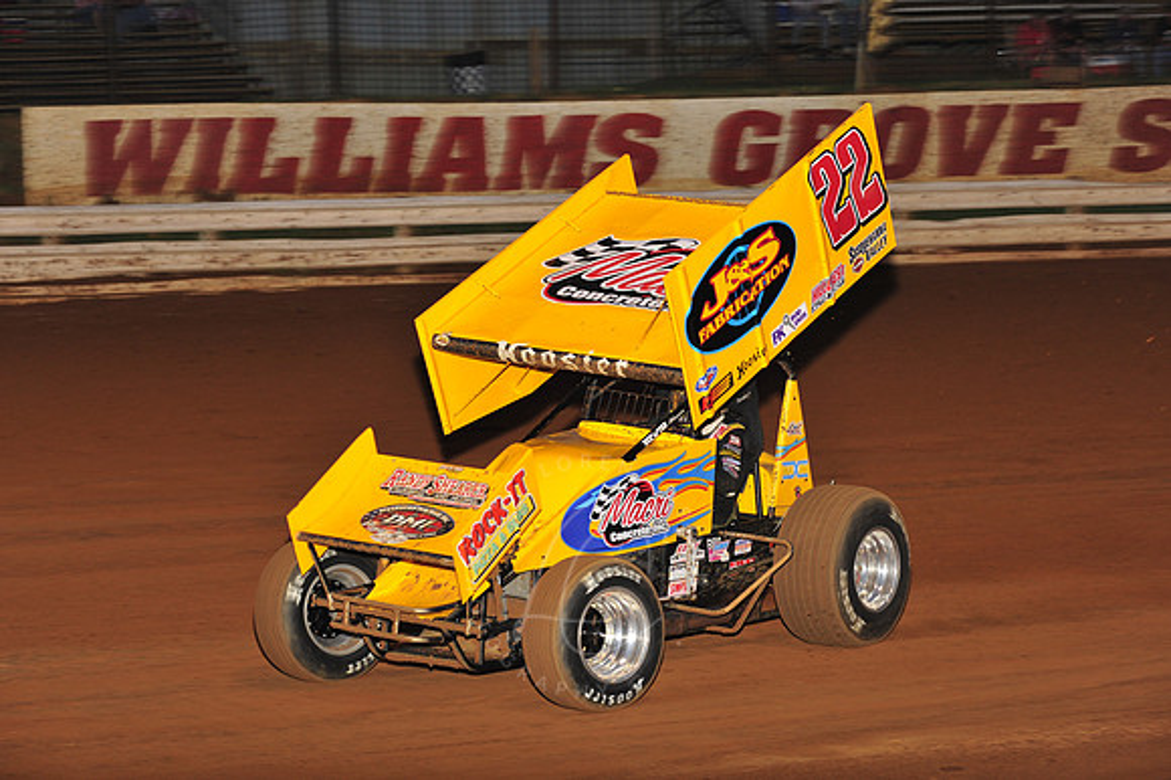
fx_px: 3251
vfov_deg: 13.7
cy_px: 390
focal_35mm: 100
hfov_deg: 20.4
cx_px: 586
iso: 800
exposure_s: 1/320
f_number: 6.3
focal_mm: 100
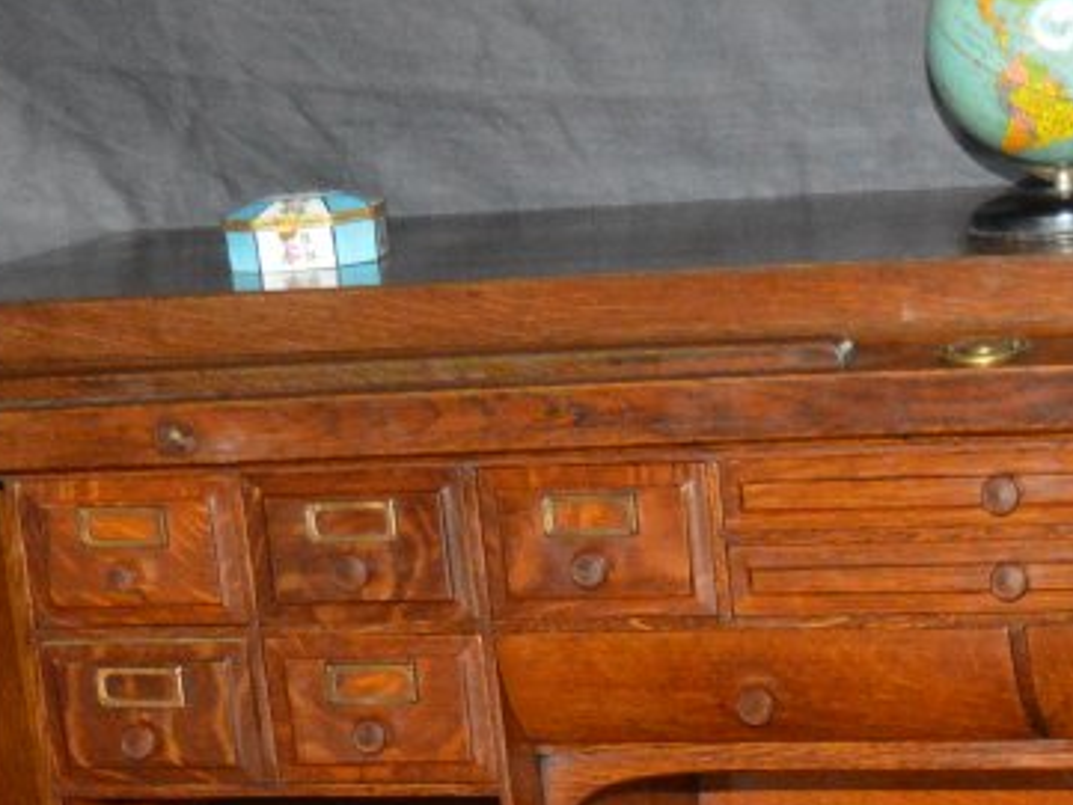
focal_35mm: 115
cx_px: 978
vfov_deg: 12.6
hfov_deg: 16.9
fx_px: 3566
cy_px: 912
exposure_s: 1/60
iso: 3200
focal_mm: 24
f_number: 3.8
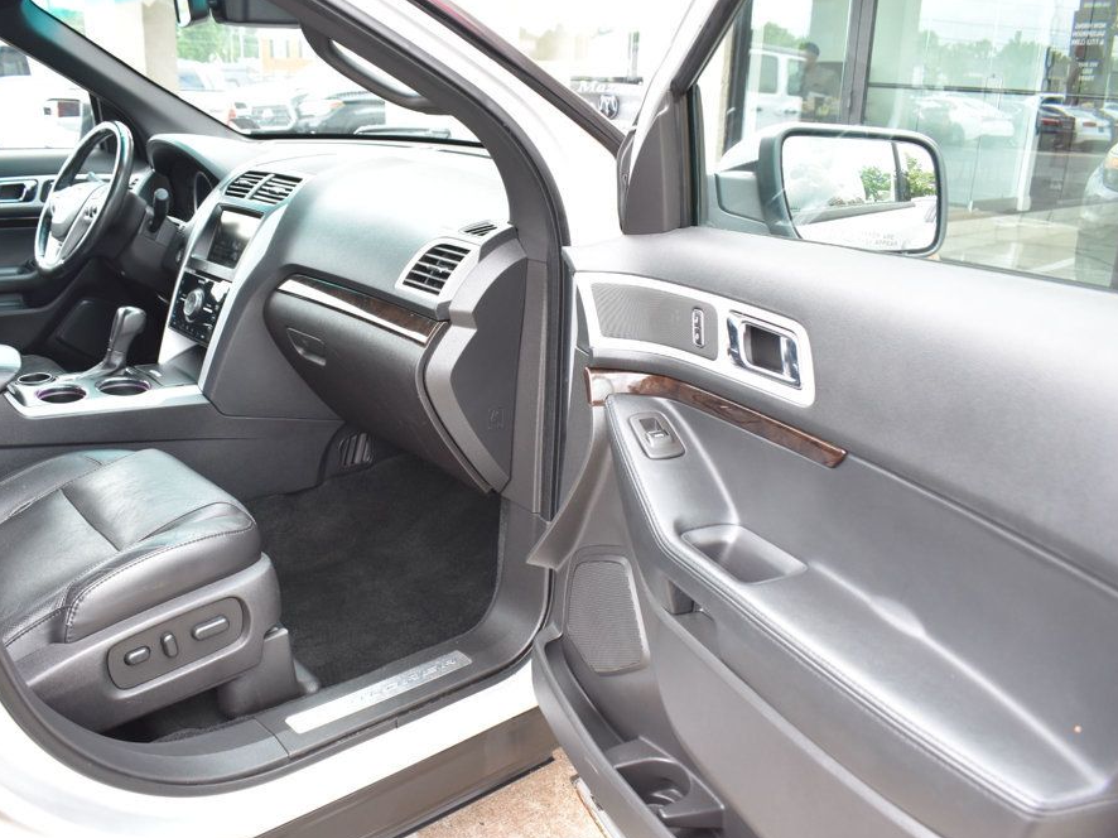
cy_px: 427
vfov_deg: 46.8
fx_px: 969
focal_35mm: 30
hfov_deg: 59.7
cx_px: 478
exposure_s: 1/125
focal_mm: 18
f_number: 5.6
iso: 720
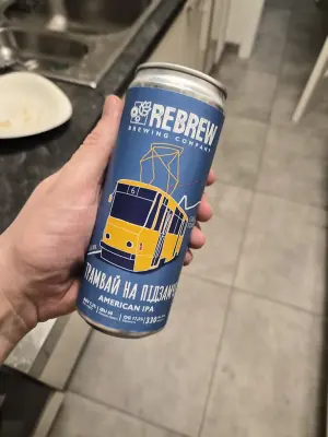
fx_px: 291
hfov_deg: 58.9
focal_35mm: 23
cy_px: 218
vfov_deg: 73.9
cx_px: 164
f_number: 1.8
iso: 400
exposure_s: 1/100
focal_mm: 5.4
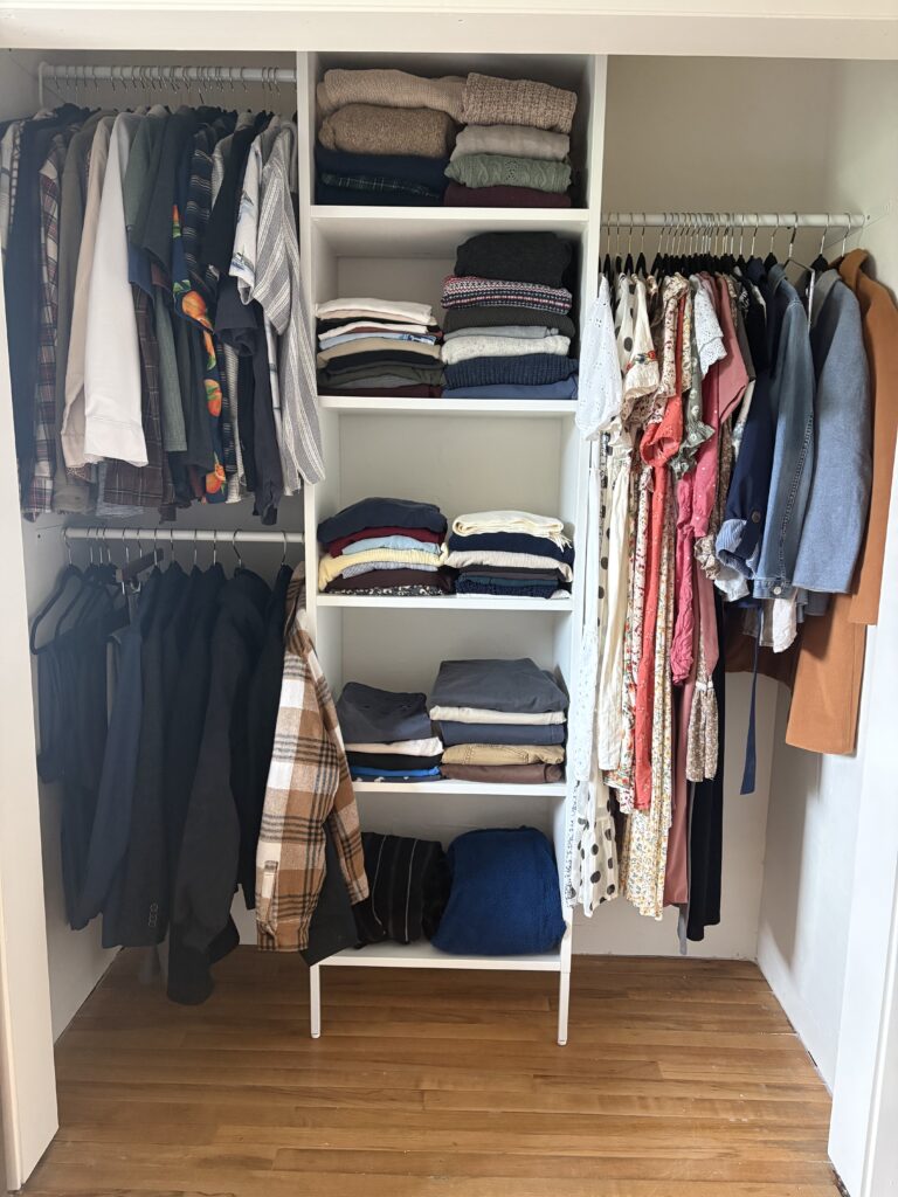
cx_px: 449
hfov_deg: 53.1
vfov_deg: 67.3
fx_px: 899
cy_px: 598
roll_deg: -0.3
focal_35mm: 26
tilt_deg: -9.1
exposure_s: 1/60
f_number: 1.6
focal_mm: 5.96
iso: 400
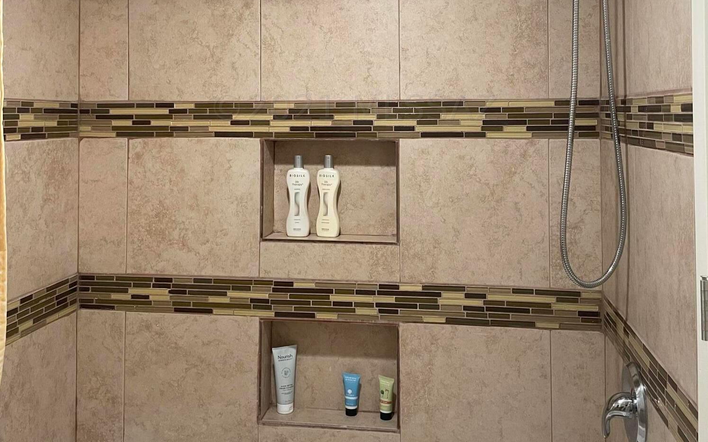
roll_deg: +0.5
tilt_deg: +1.7
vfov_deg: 33.7
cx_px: 355
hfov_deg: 52.8
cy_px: 107
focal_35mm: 37
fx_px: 714
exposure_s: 1/60
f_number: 1.6
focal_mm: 4.2
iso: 125
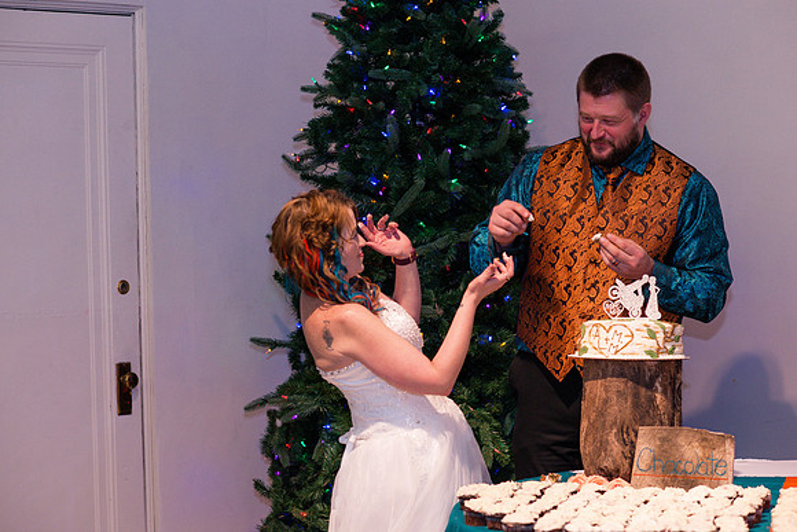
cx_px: 398
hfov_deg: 23.9
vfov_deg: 16.1
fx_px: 1882
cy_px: 266
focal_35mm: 85
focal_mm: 85
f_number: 3.2
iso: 640
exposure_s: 1/200
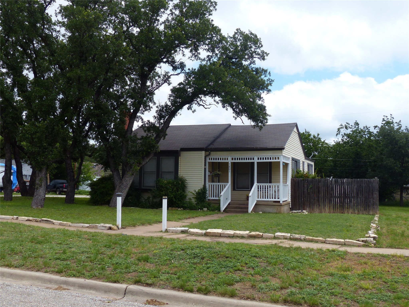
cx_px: 204
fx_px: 437
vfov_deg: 38.7
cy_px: 154
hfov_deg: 50.1
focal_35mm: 37
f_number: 4
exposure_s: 1/800
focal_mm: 6.6
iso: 100
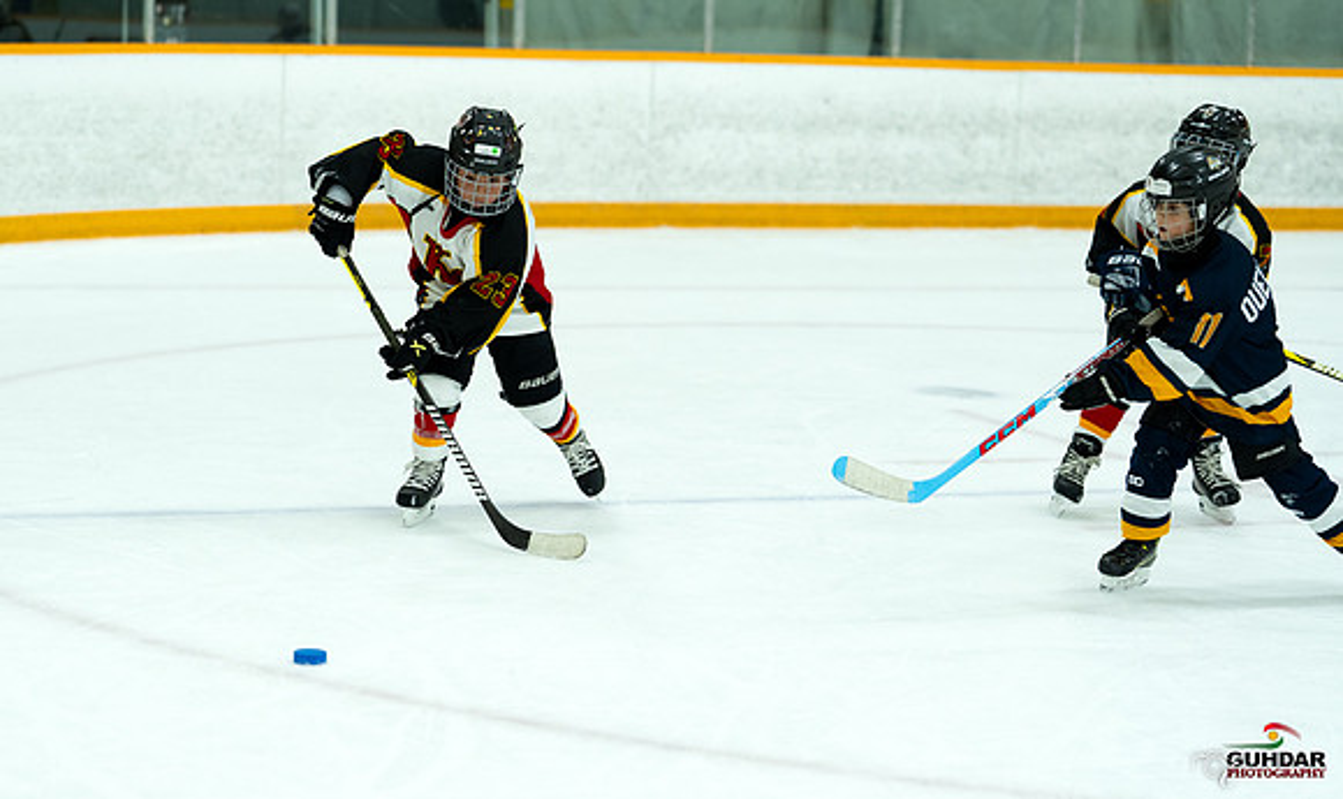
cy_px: 428
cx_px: 507
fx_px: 3331
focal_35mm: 92
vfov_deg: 13.7
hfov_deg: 22.7
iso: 1600
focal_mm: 70
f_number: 2
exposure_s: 1/1000
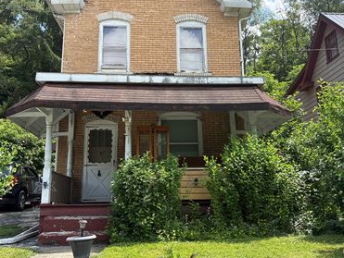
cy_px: 118
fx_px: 348
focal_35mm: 35
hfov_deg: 52.6
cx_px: 179
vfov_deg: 40.7
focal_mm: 5.96
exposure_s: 1/1484
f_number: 1.6
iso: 64
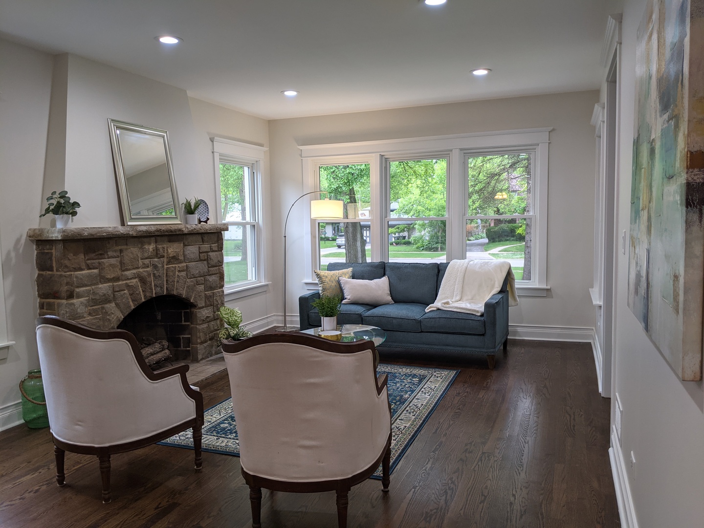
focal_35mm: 27
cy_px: 264
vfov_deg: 51.4
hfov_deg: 65.3
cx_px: 352
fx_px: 549
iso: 72
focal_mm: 4.44
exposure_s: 1/59.9
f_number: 1.8
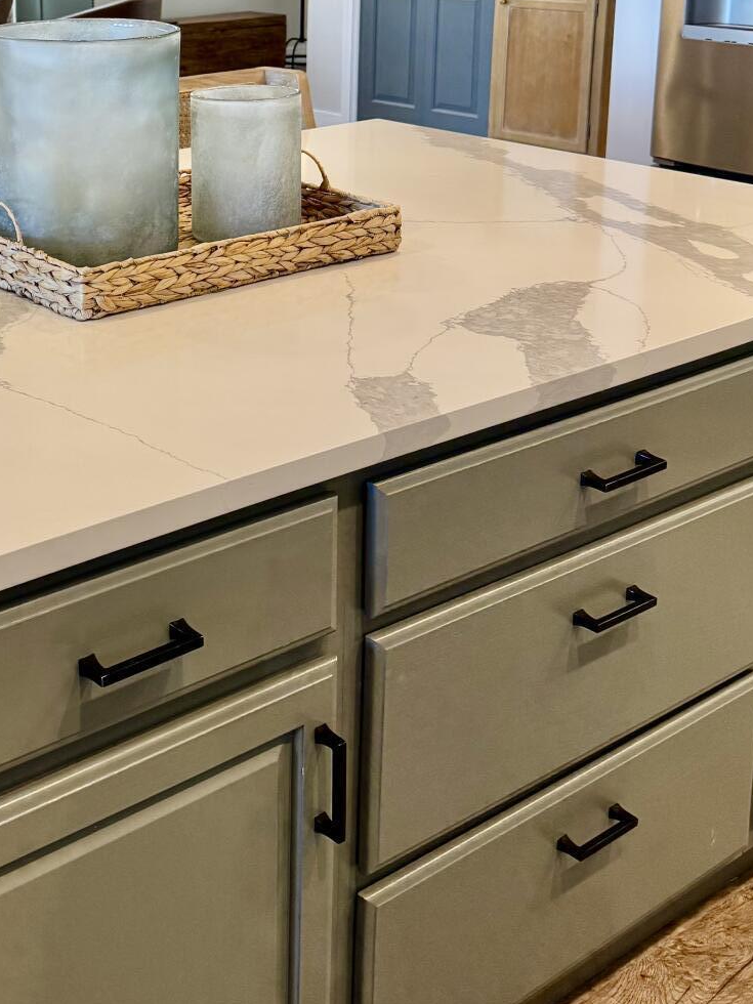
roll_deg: +0.2
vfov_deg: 37.3
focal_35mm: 49
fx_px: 1421
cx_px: 108
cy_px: 180
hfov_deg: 28.8
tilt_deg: -11.9
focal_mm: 6.76
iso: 160
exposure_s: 1/120
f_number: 1.78
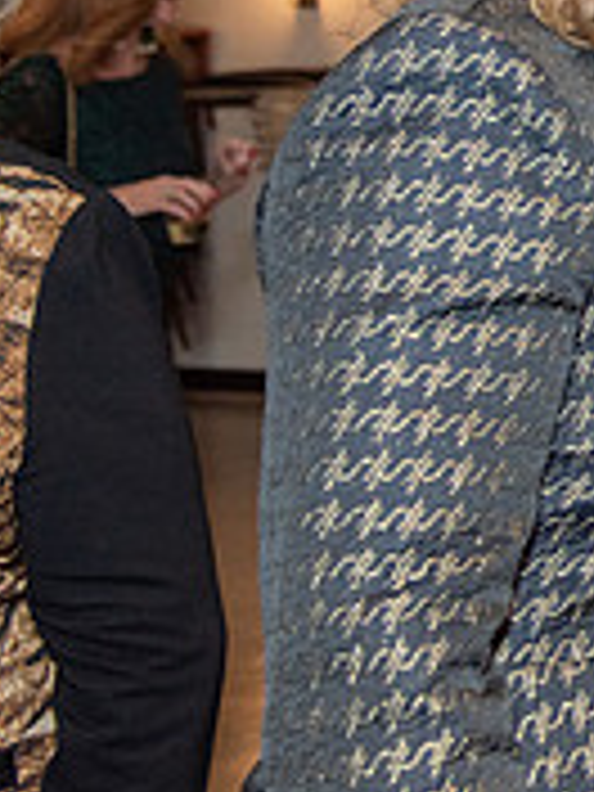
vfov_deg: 16.9
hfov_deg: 11.4
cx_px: 1295
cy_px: 27
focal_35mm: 114
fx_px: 2608
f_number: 4
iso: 800
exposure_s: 1/250
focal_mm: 32
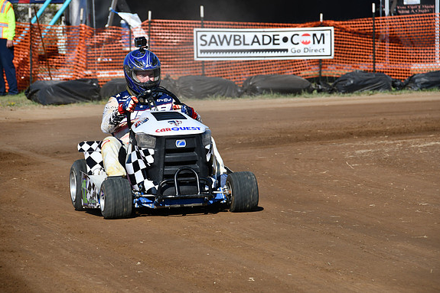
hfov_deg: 8.8
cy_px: 146
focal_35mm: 234
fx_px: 2859
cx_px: 220
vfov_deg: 5.9
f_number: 8
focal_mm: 155
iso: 140
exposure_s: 1/500
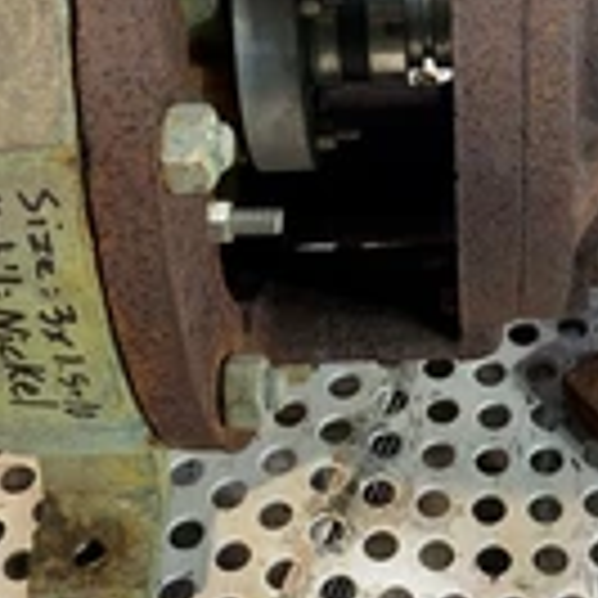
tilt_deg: -42.0
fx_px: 1349
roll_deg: -3.6
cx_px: 495
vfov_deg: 24.7
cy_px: 153
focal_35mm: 69
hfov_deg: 24.5
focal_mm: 4.25
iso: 50
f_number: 1.8
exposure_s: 1/120
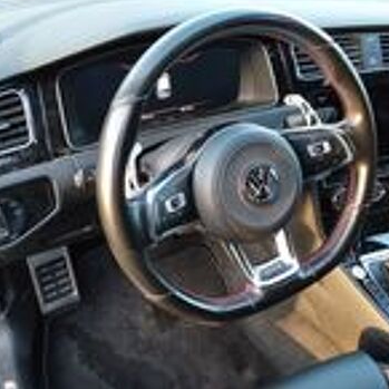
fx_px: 432
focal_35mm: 34
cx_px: 195
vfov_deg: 48.4
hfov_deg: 48.5
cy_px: 191
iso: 200
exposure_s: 1/33
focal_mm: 2.91
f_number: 1.9
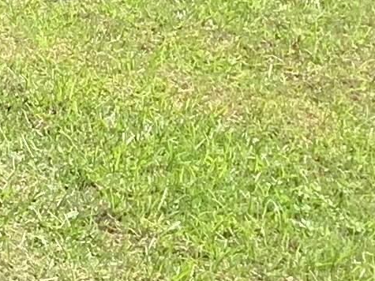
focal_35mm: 213
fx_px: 2307
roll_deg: +0.1
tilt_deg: -11.5
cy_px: -436
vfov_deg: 6.6
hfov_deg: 8.1
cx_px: -711
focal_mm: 3.3
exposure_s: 1/277
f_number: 2.4
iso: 25
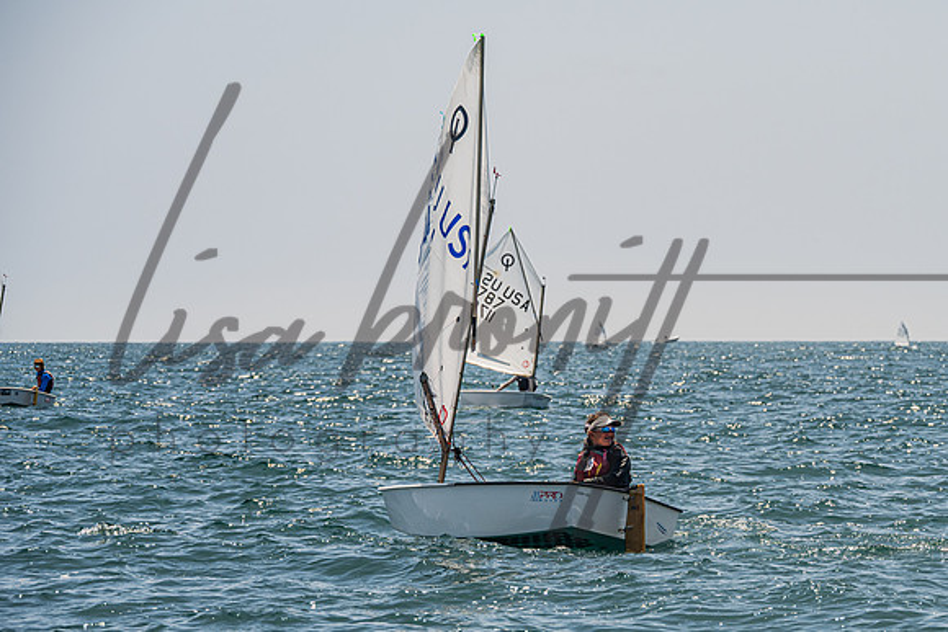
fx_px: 4864
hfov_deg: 11.1
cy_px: 378
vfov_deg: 7.4
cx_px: 619
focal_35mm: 185
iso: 250
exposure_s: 1/1250
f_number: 7.1
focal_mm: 140
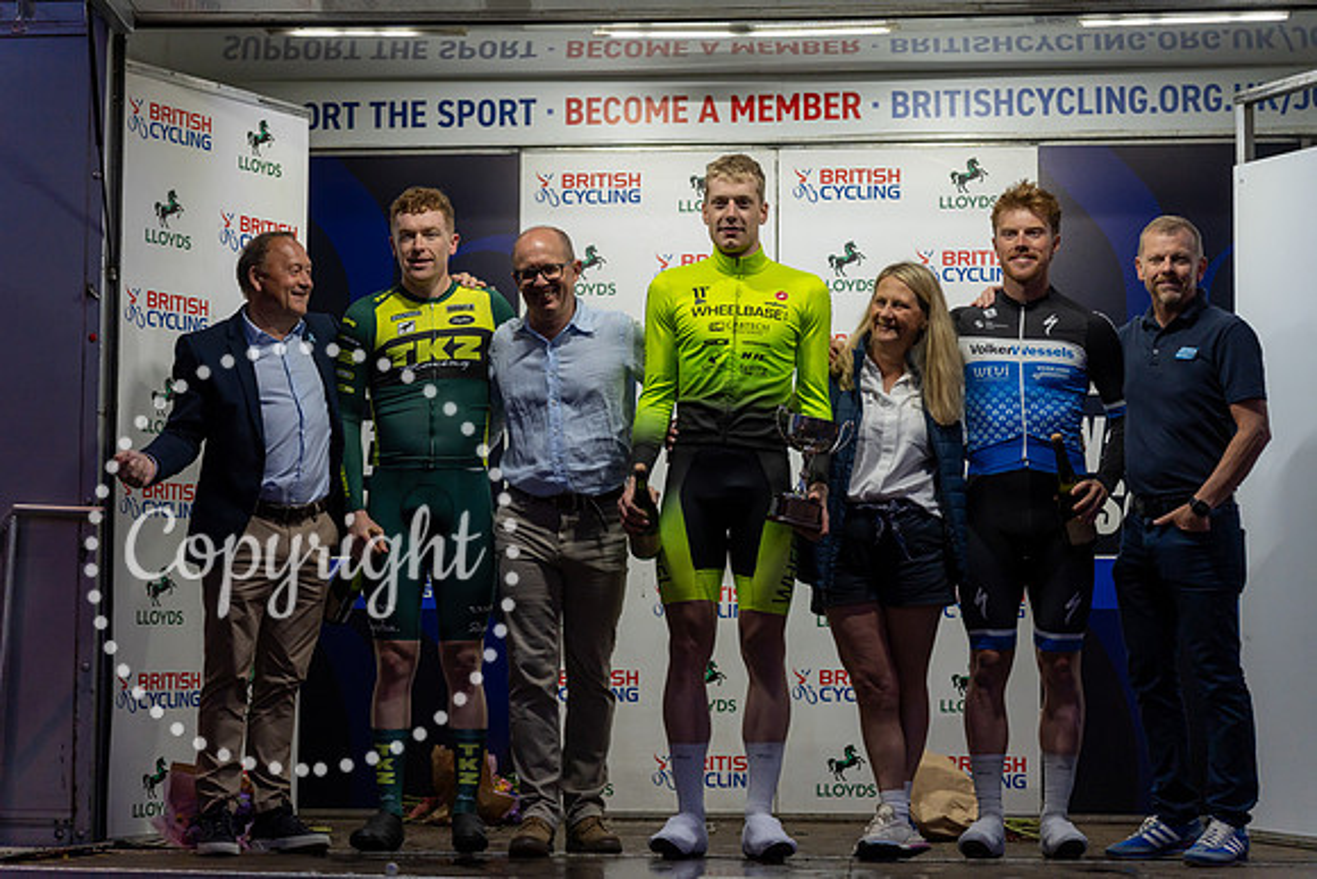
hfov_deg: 28.8
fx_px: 2561
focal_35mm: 70
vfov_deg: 19.5
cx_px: 658
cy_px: 440
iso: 1250
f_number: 2.8
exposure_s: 1/640
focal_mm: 70
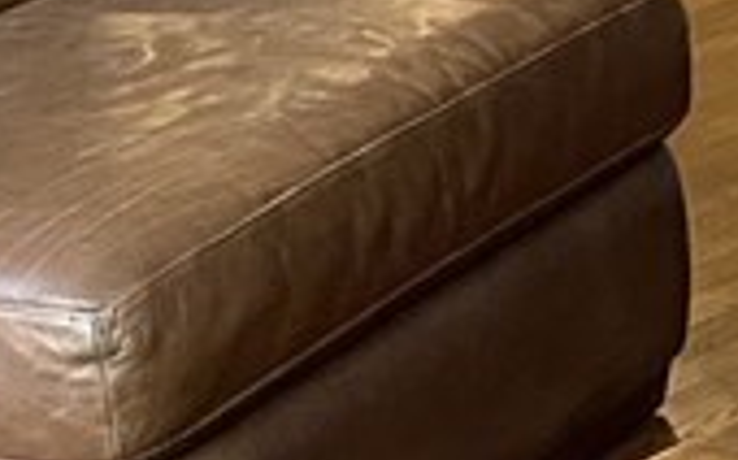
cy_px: -755
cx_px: 1888
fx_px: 3337
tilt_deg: -7.7
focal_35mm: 166
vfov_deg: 7.3
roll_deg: +2.1
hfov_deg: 10.5
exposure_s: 1/60
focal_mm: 4.25
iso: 400
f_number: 1.8
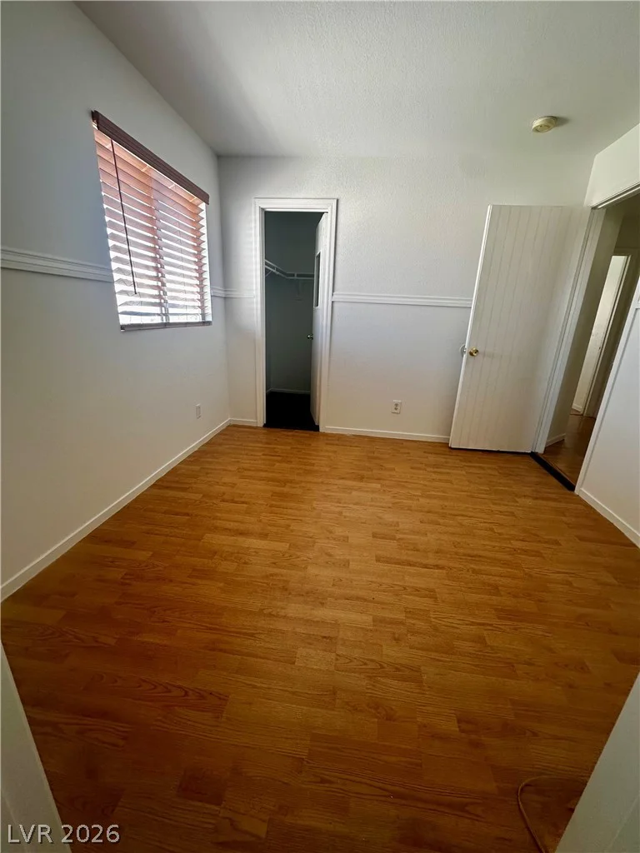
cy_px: 426
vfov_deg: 102.1
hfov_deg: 85.7
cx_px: 320
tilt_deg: -17.8
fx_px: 345
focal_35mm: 14
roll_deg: -3.8
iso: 125
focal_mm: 2.22
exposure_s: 1/99
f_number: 2.2
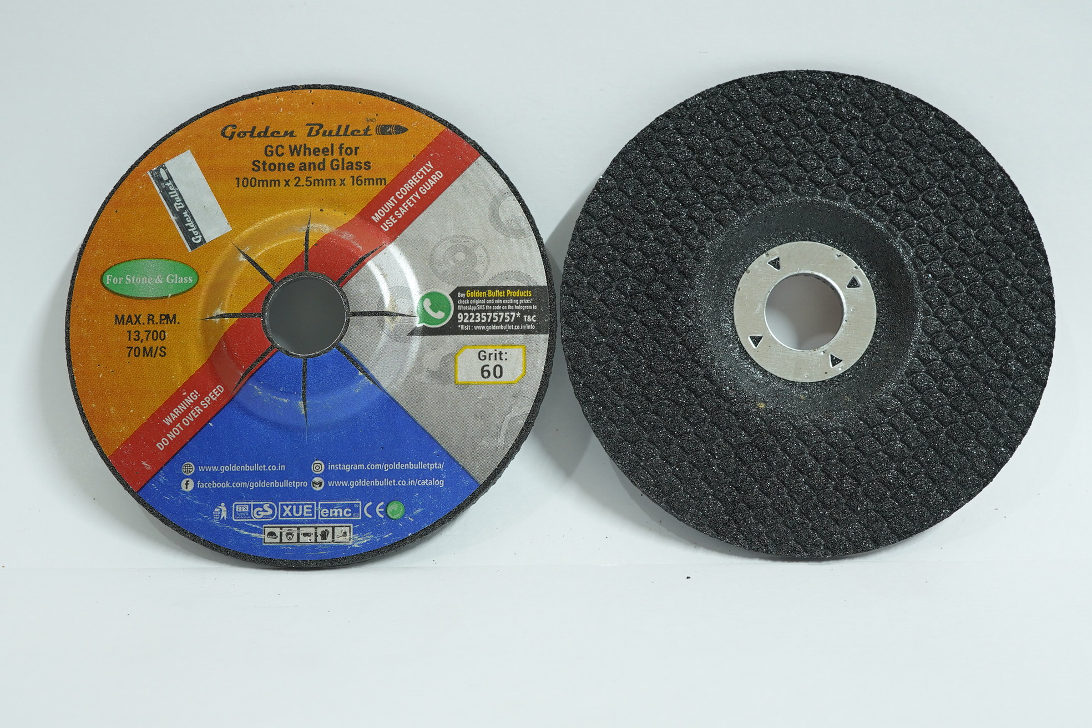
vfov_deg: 28.1
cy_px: 364
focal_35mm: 48
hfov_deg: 41.1
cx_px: 546
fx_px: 1456
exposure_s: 1/4
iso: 800
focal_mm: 32
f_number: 8
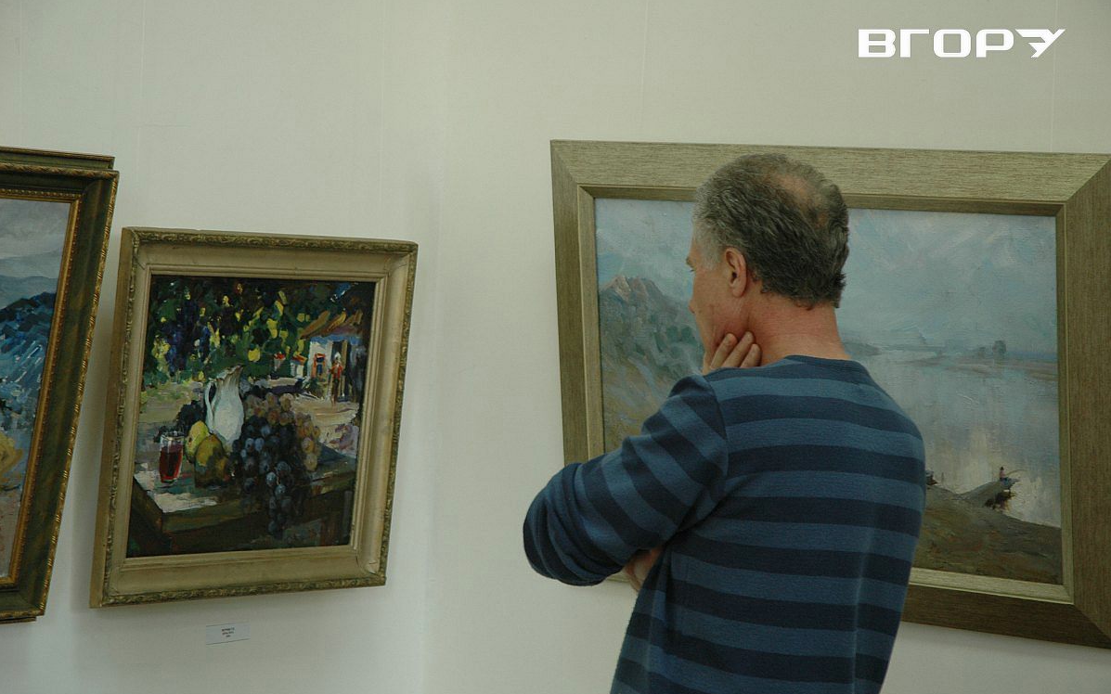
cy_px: 366
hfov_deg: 20.9
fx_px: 3013
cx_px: 555
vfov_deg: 13.1
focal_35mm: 100
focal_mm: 65
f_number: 5.6
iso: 400
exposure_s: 1/30
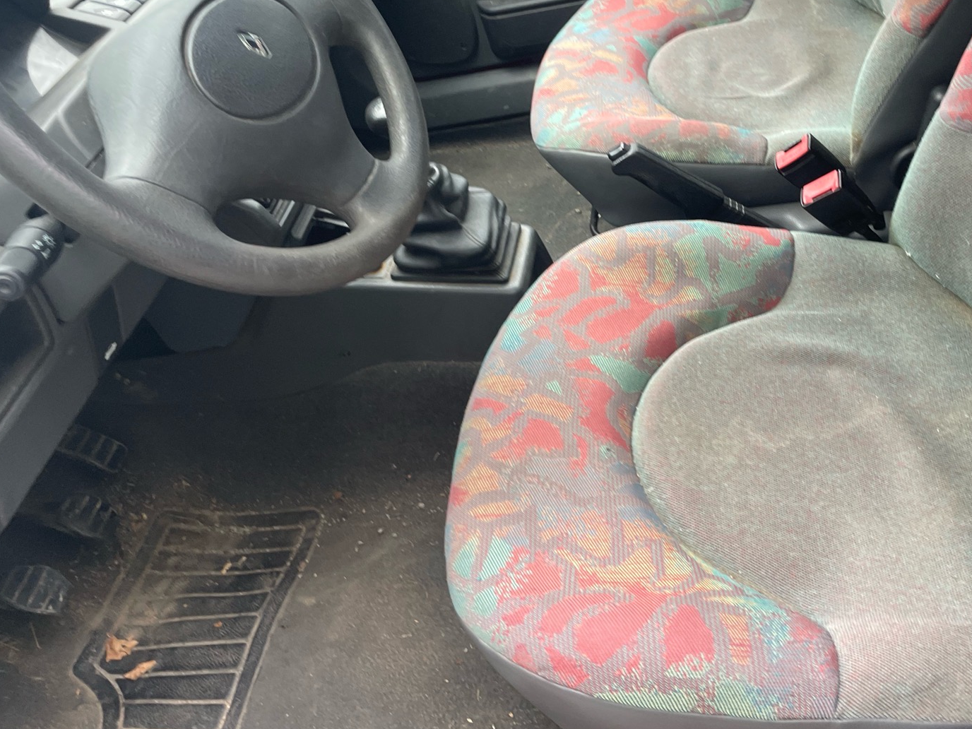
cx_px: 617
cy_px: 324
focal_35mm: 34
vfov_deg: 41.7
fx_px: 955
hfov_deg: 53.3
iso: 125
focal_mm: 4.2
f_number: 1.6
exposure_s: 1/101
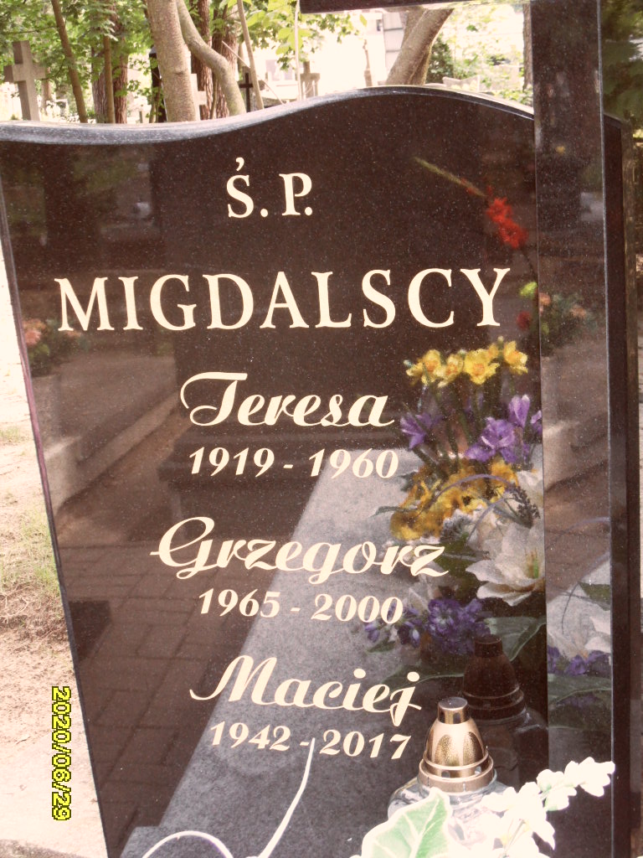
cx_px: 322
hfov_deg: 24.4
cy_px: 429
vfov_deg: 32.2
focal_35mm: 60
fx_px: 1486
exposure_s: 1/45
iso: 200
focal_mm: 10.3
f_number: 4
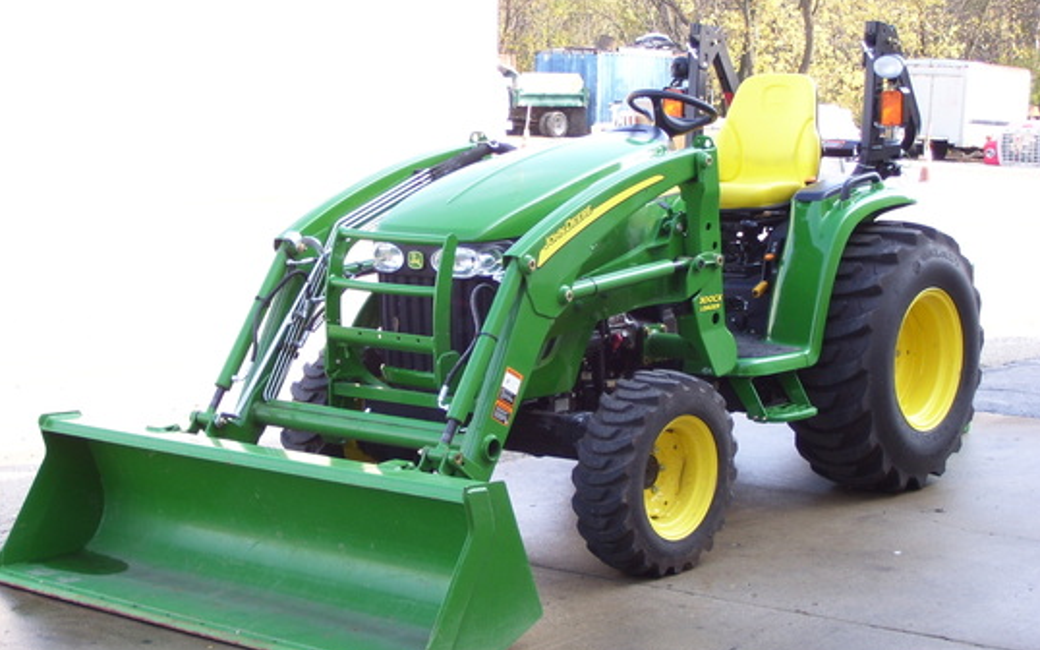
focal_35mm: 75
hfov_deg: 27.5
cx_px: 524
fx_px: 2125
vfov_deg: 17.4
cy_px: 342
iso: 80
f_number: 4
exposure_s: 1/90
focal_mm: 11.6
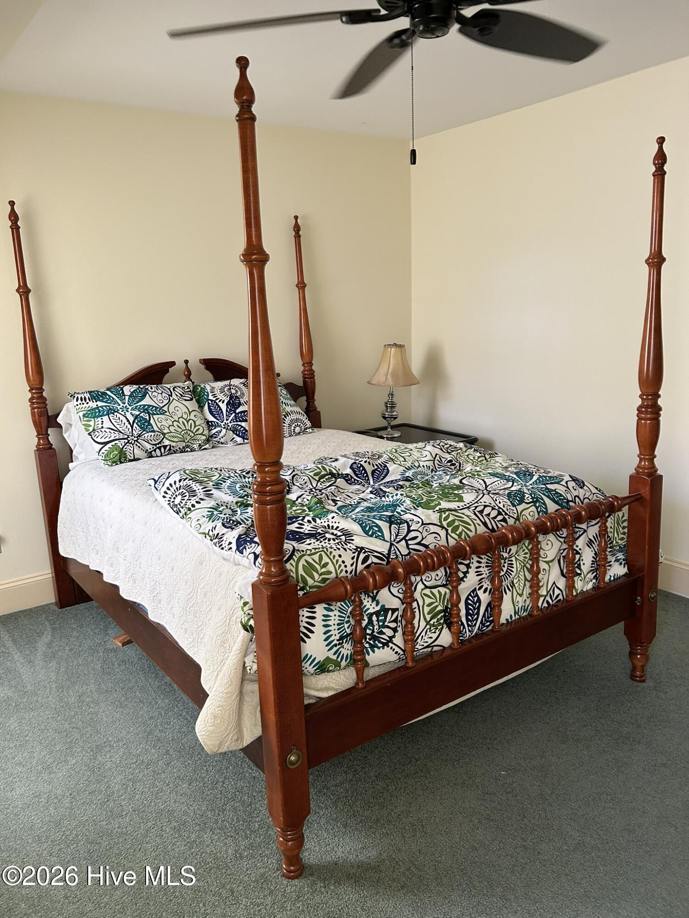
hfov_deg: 53.1
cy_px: 459
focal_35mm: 26
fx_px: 690
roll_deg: +2.0
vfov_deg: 67.3
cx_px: 344
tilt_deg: -13.9
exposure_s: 1/121
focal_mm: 5.7
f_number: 1.5
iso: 125
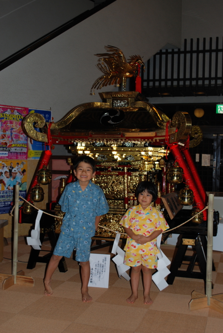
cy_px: 166
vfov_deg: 44.9
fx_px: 403
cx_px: 112
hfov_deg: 30.9
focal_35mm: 44
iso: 200
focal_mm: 29
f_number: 4.8
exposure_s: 1/60
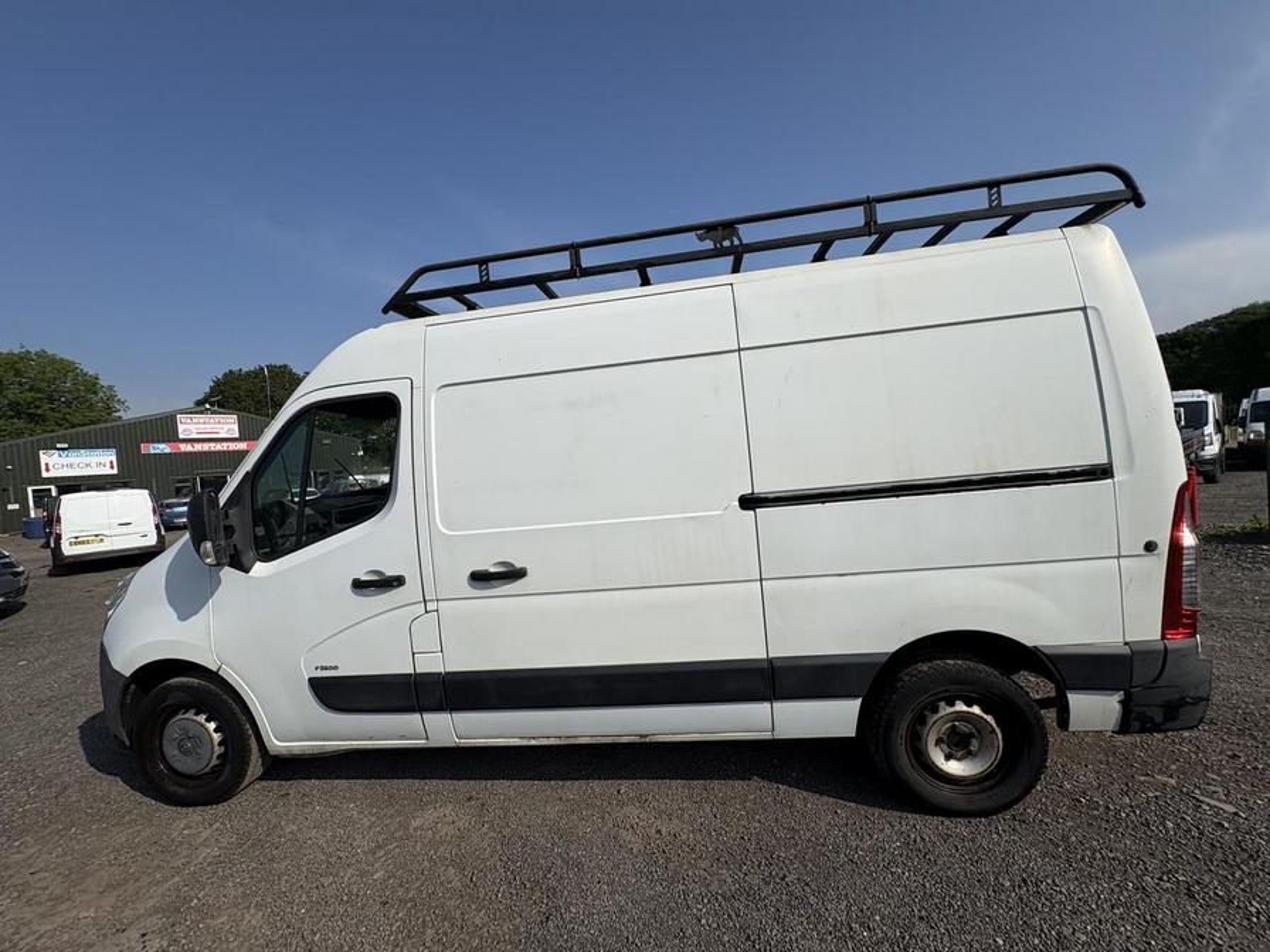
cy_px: 476
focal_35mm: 14
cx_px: 635
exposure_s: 1/5263
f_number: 2.2
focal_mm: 2.22
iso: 50
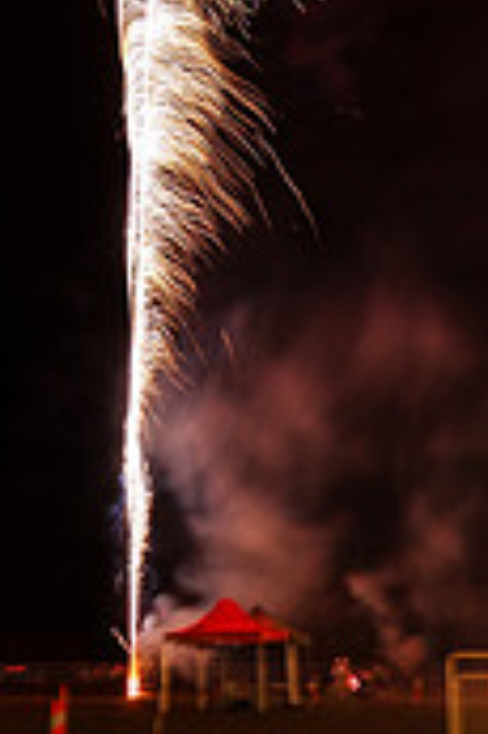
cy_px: -76
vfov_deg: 21.3
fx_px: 1854
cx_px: 153
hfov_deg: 15.0
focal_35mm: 91
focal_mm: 13.09
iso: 125
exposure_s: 2
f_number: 5.6
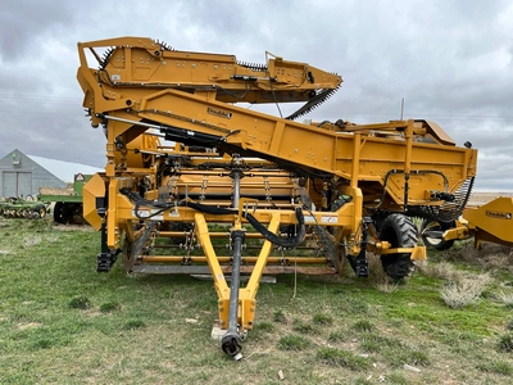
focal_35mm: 26
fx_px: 385
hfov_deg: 67.3
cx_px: 256
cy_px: 192
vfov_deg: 53.1
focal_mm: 5.1
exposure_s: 1/766
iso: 50
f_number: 1.6
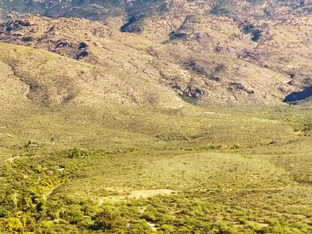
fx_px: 893
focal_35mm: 99
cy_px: 255
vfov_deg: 14.6
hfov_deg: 16.0
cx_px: -292
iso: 100
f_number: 2.8
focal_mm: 3.61
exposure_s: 1/876
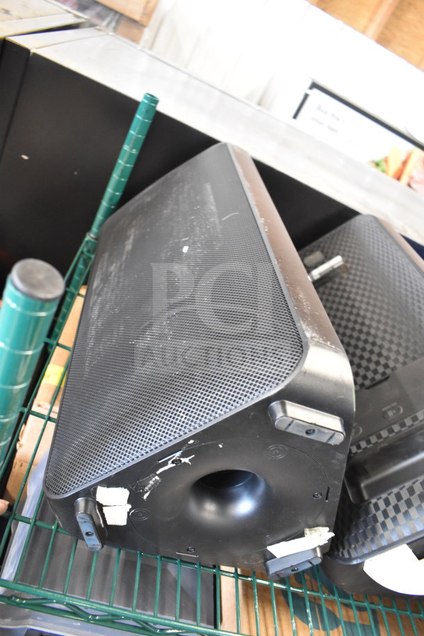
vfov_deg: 67.4
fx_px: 477
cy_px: 318
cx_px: 212
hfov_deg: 47.9
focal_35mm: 27
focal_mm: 18
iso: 2500
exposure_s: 1/30
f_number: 3.5
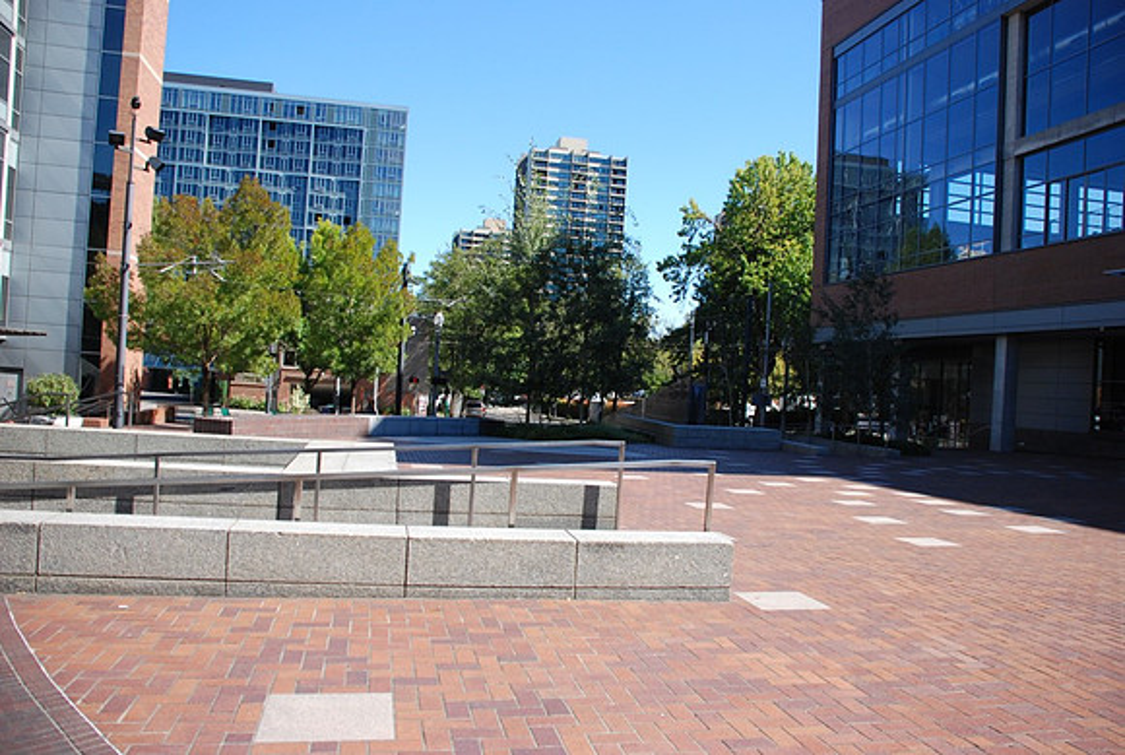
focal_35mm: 27
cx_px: 562
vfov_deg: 48.1
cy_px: 378
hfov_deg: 67.3
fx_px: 845
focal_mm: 18
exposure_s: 1/1000
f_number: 3.5
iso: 320
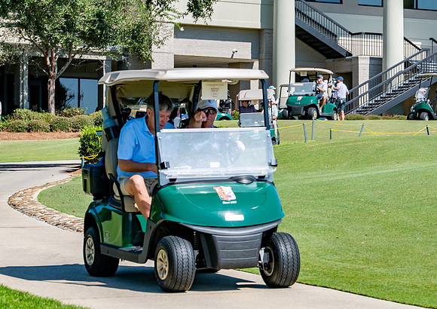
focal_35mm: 178
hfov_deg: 11.3
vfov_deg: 8.0
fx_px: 2198
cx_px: 317
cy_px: 120
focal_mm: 112
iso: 125
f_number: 5
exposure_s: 1/640
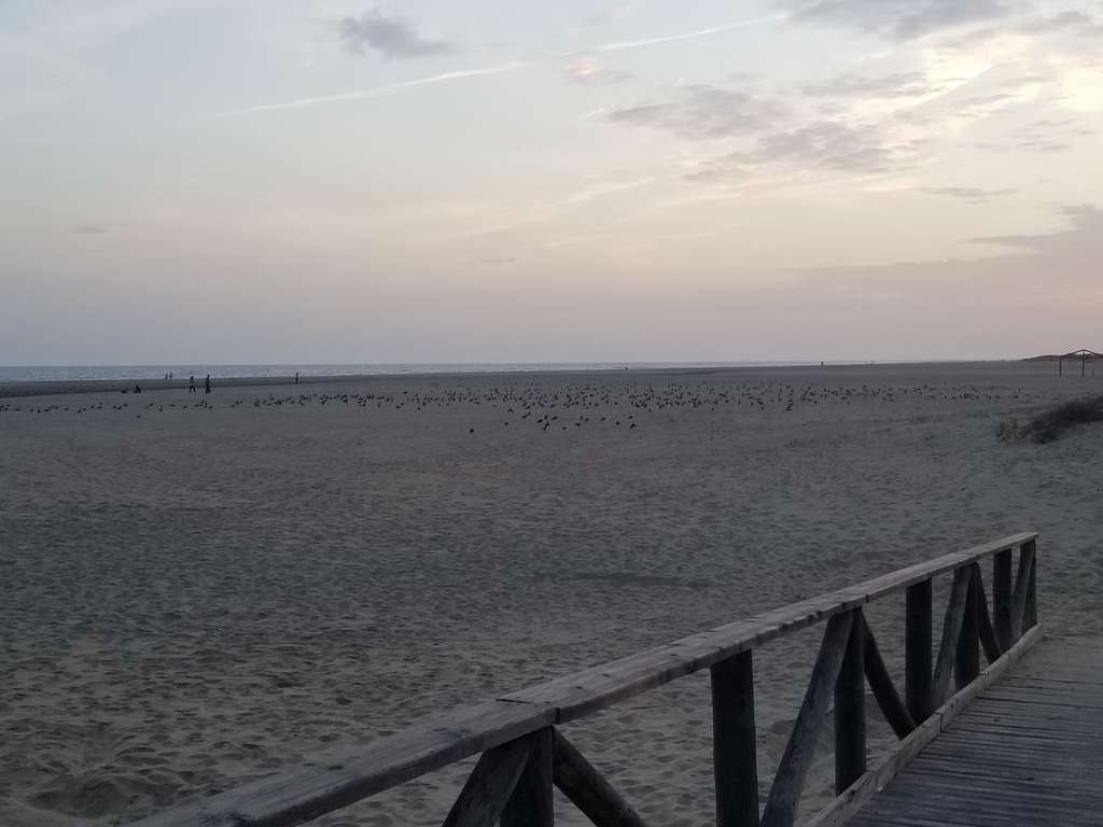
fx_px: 828
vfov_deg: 53.1
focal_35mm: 26
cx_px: 552
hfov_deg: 67.3
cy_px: 414
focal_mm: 4.25
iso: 50
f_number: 1.7
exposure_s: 1/244
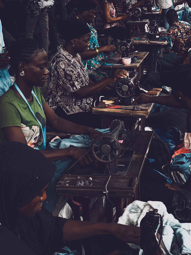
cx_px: 96
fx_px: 566
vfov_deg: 25.3
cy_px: 128
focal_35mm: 77
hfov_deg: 19.1
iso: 40
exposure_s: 1/120
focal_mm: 9
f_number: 2.8
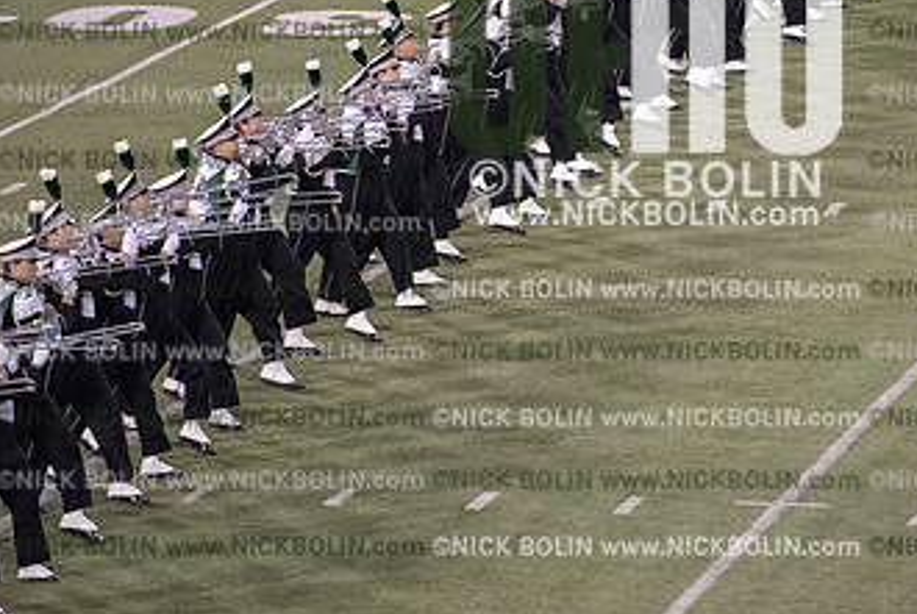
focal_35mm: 351
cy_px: 96
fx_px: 8953
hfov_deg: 5.9
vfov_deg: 3.9
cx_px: 645
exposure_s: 1/1250
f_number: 3.2
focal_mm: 200
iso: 5000
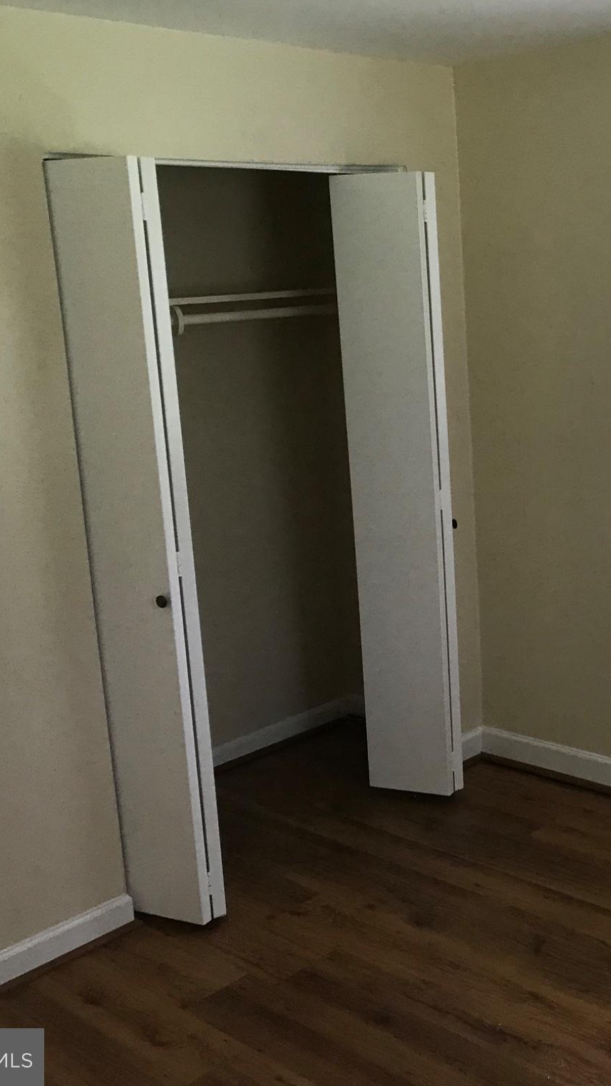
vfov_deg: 49.4
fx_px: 1181
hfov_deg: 27.5
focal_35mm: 41
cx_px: 596
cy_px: 539
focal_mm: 3.99
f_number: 1.8
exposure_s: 1/30
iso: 32
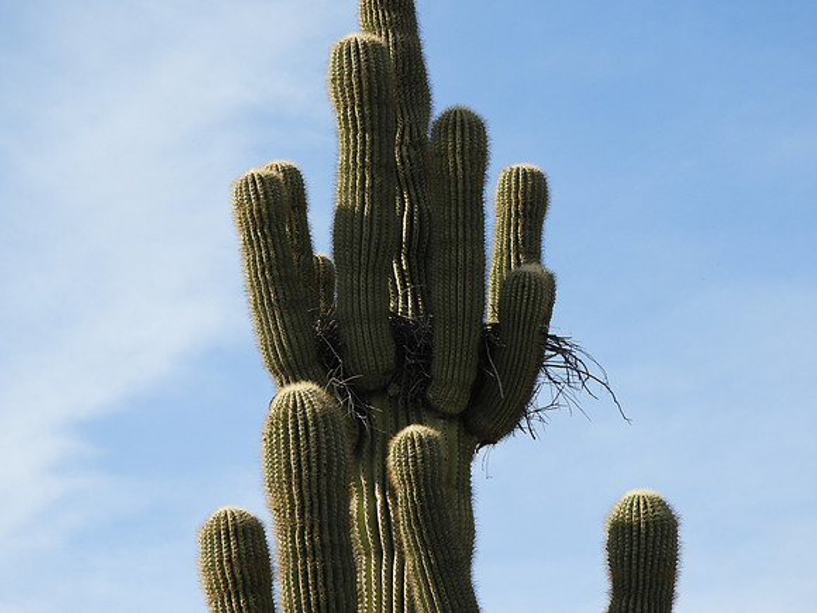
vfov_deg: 8.2
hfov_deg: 11.0
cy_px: 306
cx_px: 408
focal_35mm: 180
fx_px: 4248
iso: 100
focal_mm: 32.2
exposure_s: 1/400
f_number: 5.3
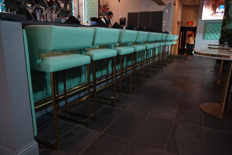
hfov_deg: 67.4
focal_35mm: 27
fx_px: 174
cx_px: 116
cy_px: 78
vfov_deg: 47.9
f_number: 4
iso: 2500
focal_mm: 18
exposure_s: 1/50
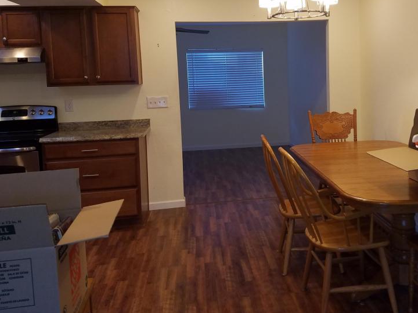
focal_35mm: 37
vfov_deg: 38.1
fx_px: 447
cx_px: 269
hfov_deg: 49.5
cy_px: 96
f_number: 1.7
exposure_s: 1/40
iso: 100
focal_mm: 4.2
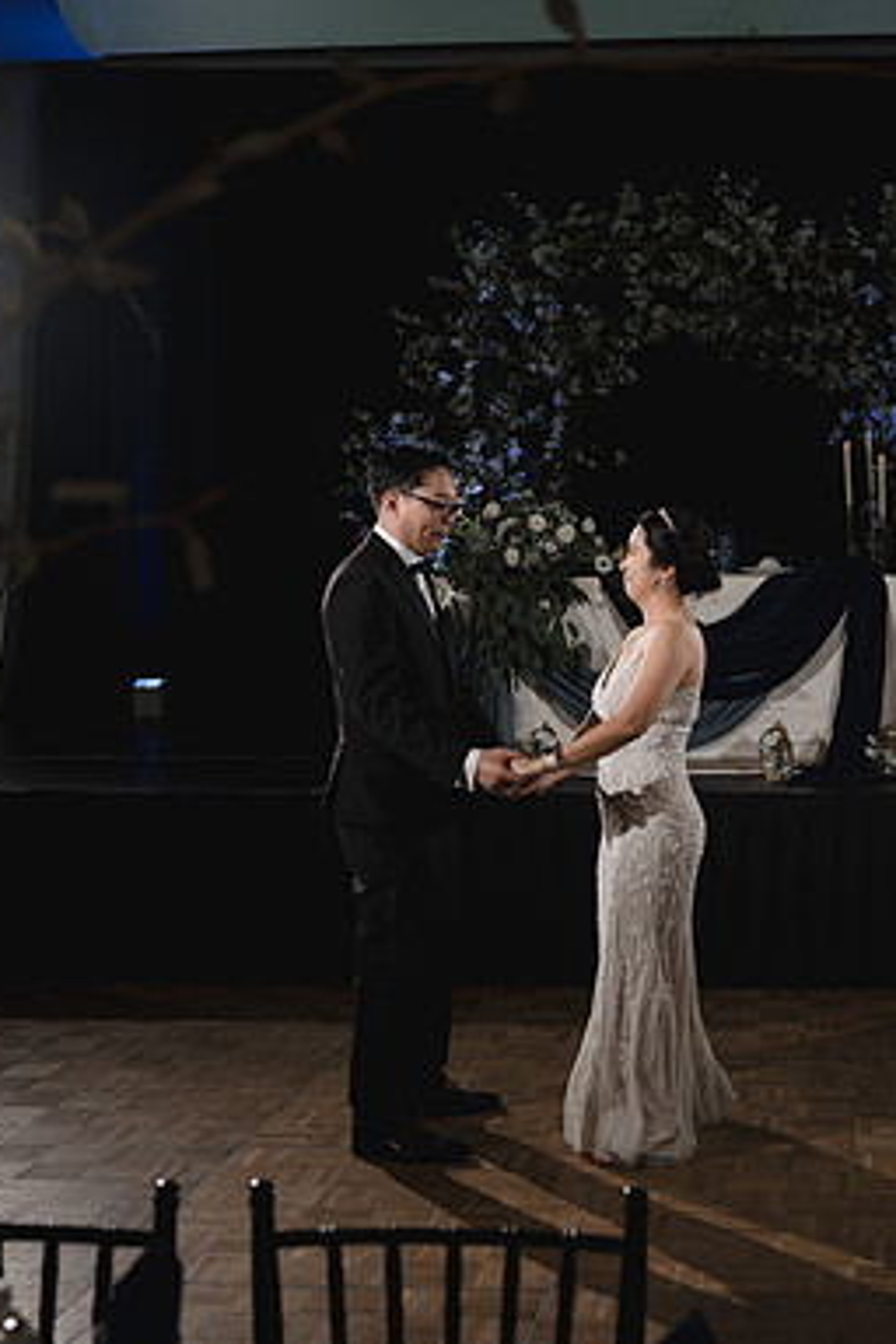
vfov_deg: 37.5
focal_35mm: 53
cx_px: 738
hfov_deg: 25.0
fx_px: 1979
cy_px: 672
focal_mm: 35
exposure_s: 1/200
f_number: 4
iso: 640
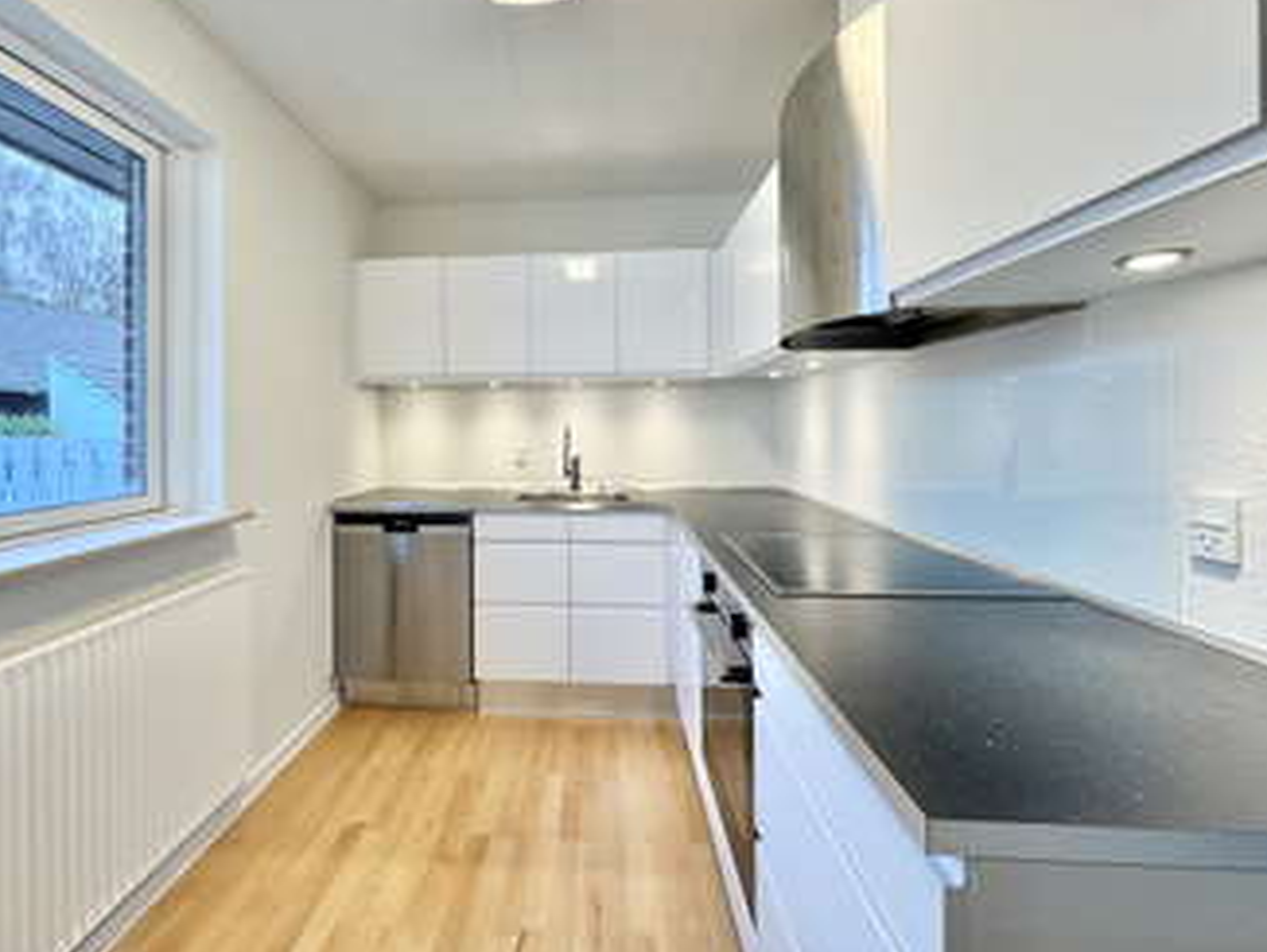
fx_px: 586
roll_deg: +0.3
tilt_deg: +0.4
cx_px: 562
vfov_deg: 77.9
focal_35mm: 16
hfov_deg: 94.1
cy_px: 424
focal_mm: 2.22
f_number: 2.2
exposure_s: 1/100
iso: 160
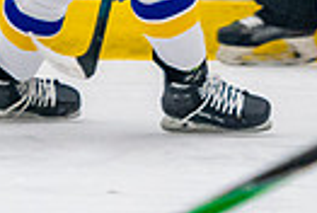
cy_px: -126
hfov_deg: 2.0
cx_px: 130
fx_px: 9011
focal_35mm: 1021
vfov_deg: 1.4
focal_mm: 122
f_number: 3.2
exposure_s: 1/640
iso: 2000
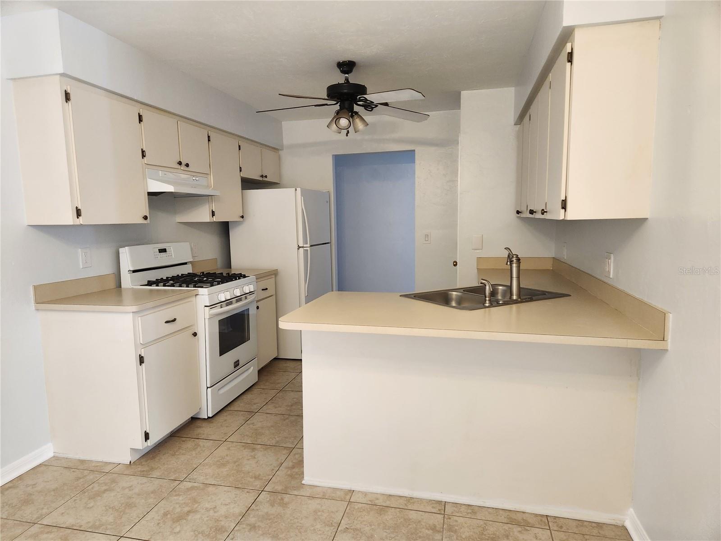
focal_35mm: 23
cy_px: 270
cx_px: 360
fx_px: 479
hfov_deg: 73.9
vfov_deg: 58.9
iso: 250
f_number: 1.8
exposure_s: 1/120
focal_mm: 5.4
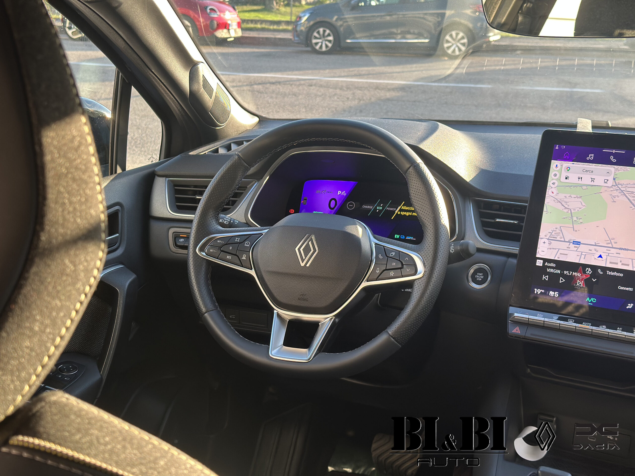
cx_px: 318
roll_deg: +0.1
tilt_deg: -17.3
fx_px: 881
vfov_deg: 30.3
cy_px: 238
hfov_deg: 39.7
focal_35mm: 48
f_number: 1.78
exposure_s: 1/217
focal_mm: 6.86
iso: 80
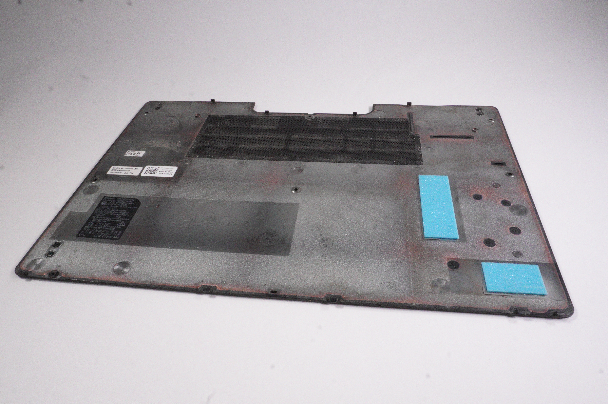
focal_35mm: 27
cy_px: 202
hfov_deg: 67.4
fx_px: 456
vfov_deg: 47.8
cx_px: 304
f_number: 22
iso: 6400
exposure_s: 1/250
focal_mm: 18
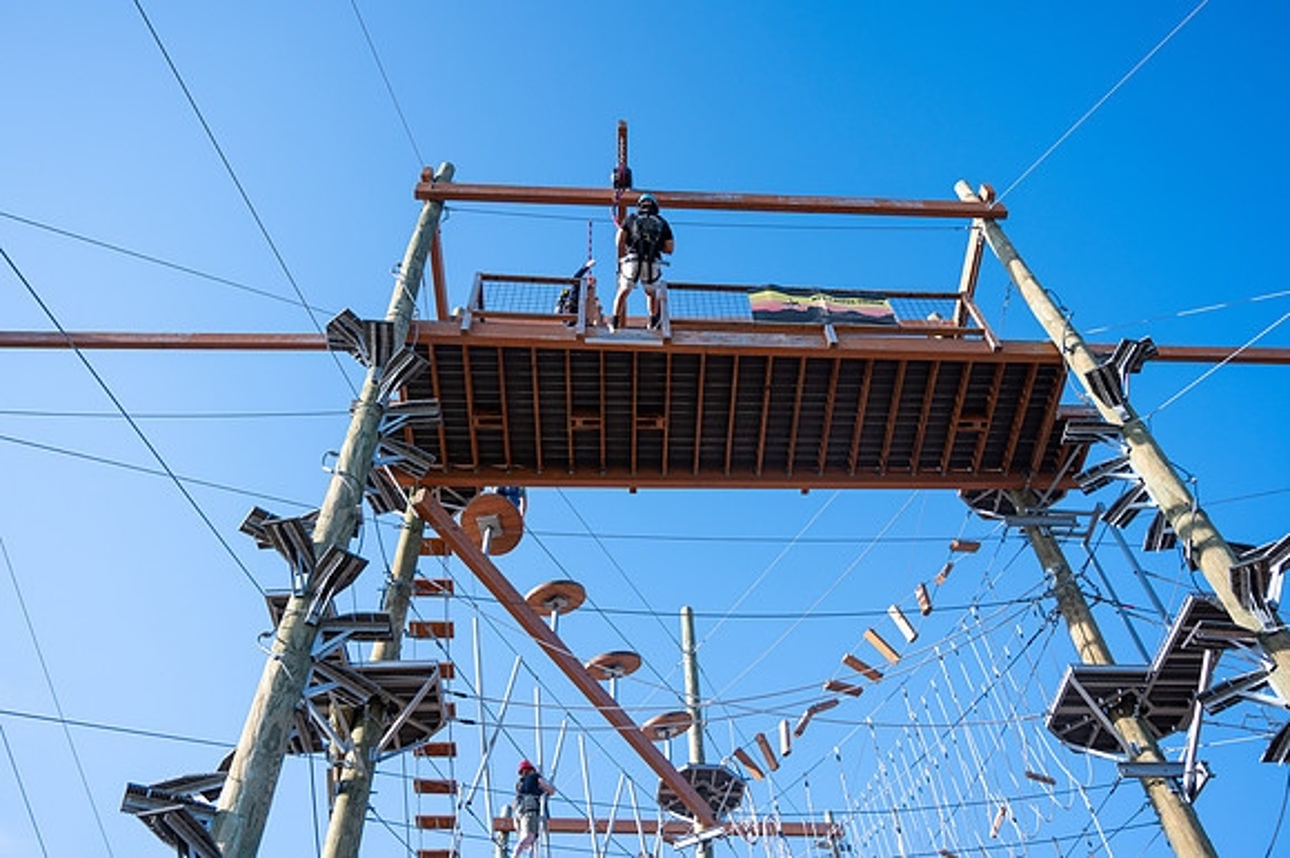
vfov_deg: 44.6
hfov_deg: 63.3
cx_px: 638
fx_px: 1047
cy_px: 403
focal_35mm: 29
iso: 220
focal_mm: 24
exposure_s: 1/1000
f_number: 4
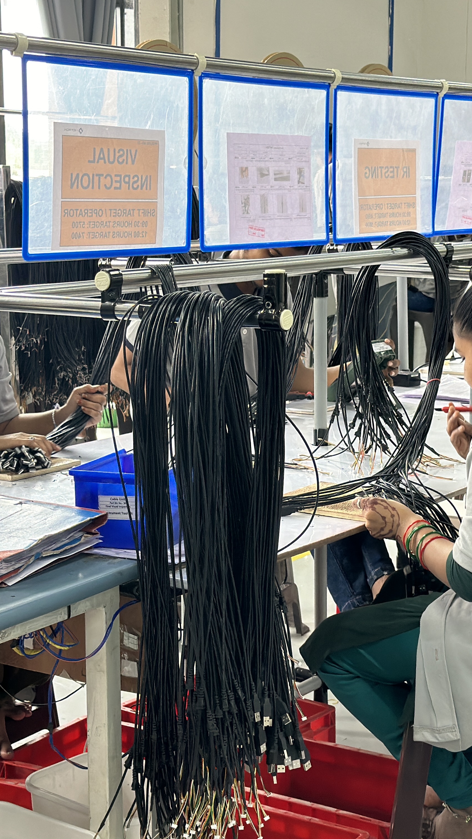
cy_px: 418
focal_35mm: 70
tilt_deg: -9.4
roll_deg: -0.3
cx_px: 289
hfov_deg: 17.2
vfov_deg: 30.2
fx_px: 1558
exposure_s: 1/100
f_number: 1.78
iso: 160
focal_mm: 6.86
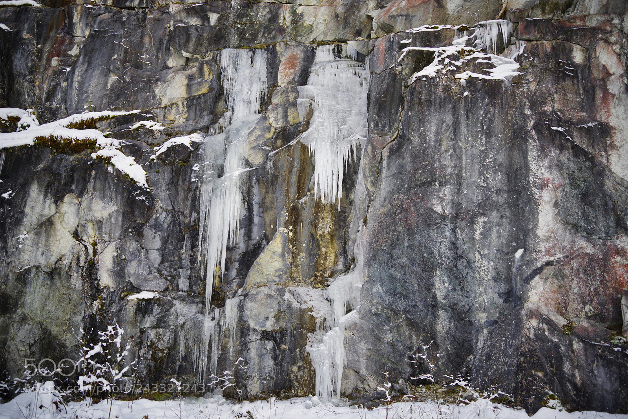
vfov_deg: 46.4
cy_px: 210
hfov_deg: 65.5
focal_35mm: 28
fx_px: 489
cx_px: 314
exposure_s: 1/125
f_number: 3.5
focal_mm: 28
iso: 100
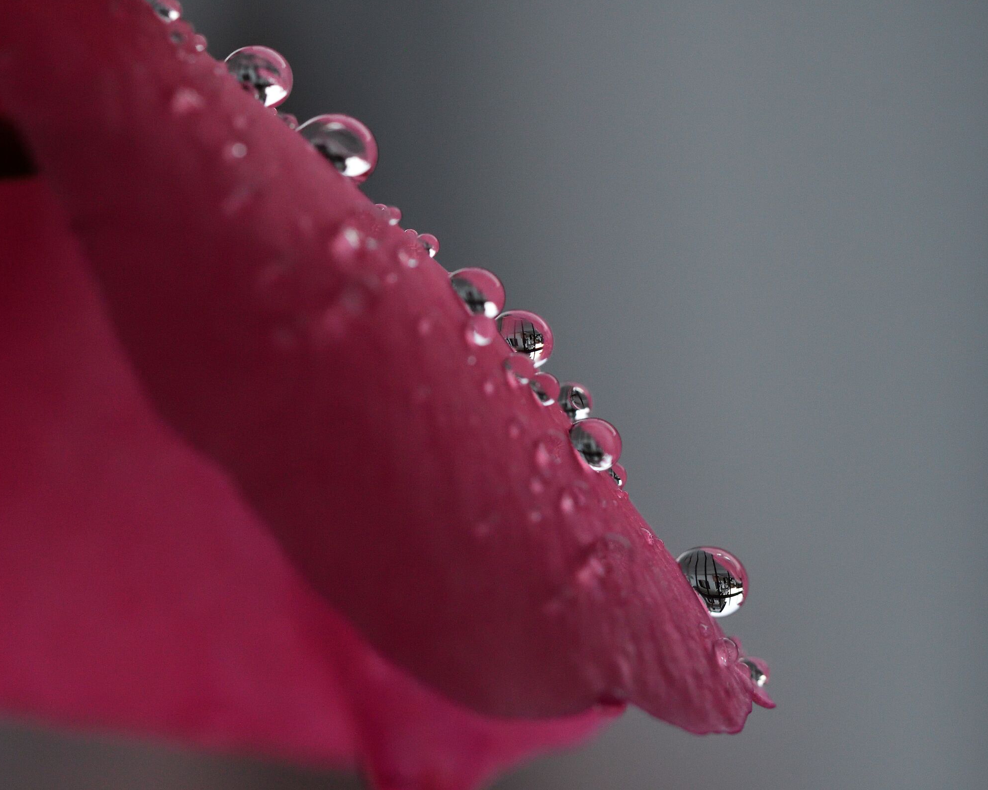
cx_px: 505
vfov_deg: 10.1
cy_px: 394
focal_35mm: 153
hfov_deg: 12.6
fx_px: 4474
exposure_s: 1/1000
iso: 1600
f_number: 7.1
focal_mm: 90
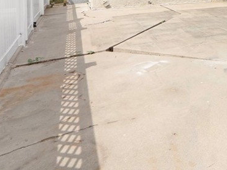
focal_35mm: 40
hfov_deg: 37.4
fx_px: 262
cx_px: 262
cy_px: -33
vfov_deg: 30.6
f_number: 11
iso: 100
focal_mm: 10
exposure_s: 1/250
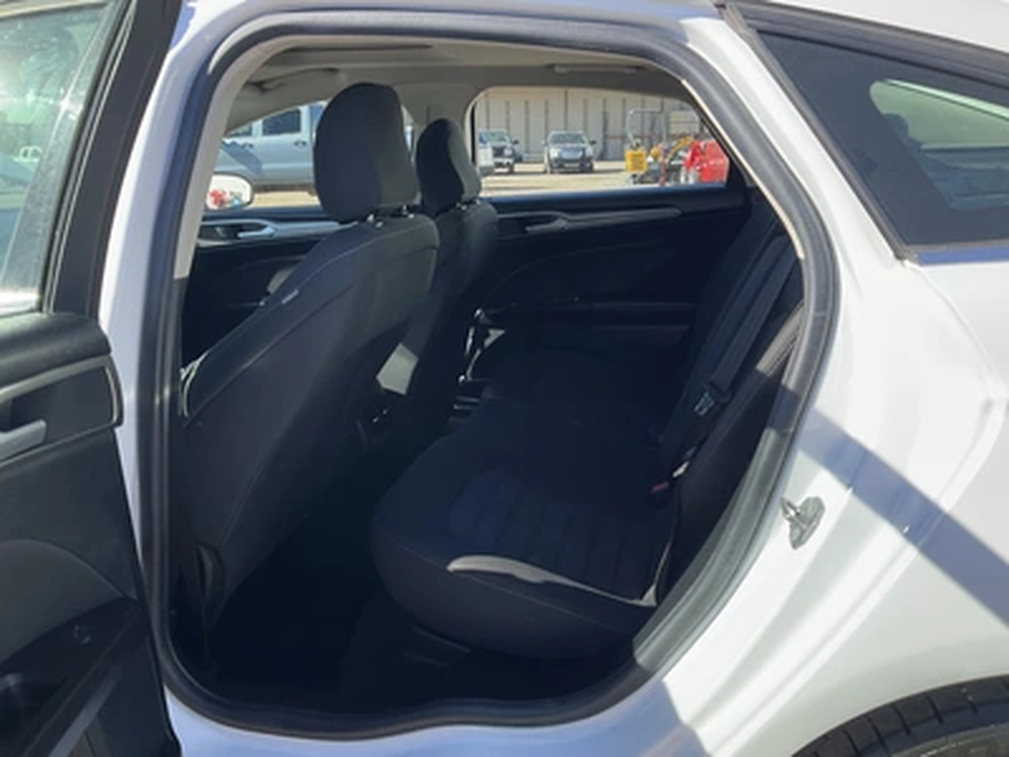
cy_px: 378
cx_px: 504
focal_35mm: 29
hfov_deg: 61.7
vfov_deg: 48.2
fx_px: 845
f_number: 1.8
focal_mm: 3
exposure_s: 1/529
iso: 25
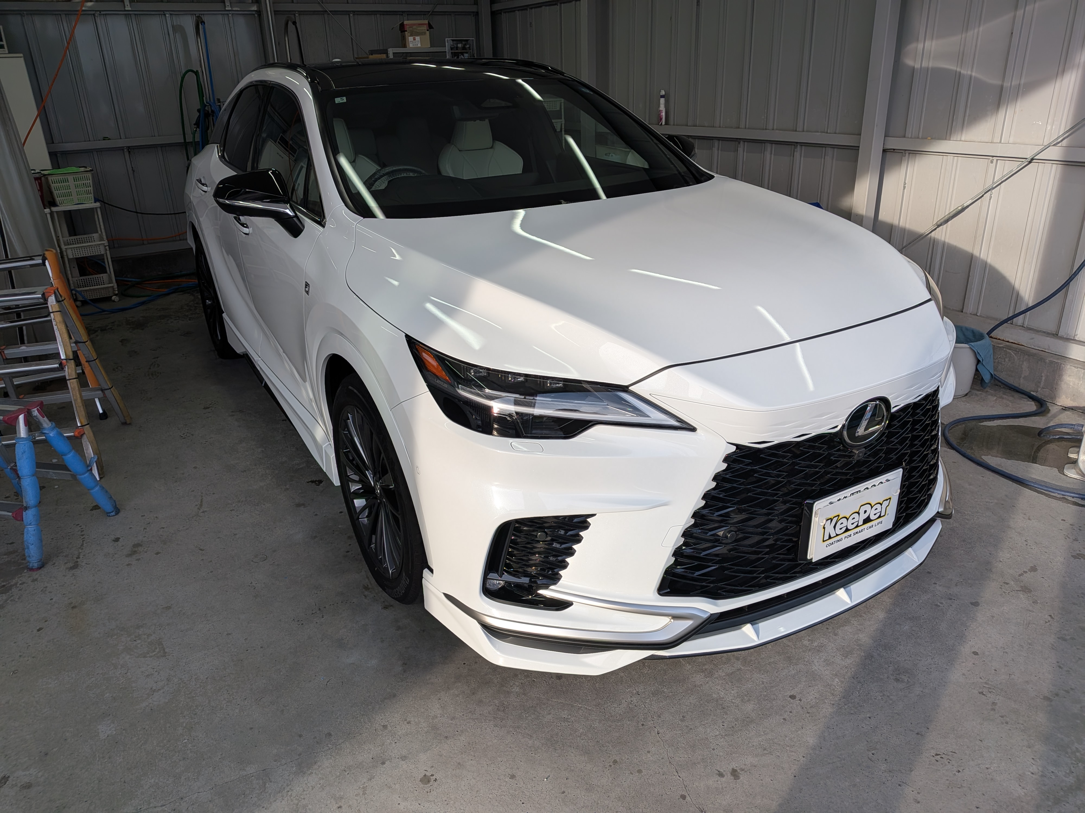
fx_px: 752
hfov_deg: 71.6
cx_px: 542
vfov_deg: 56.8
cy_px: 406
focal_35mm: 24
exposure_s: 1/580
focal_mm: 4.53
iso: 28
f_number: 1.7
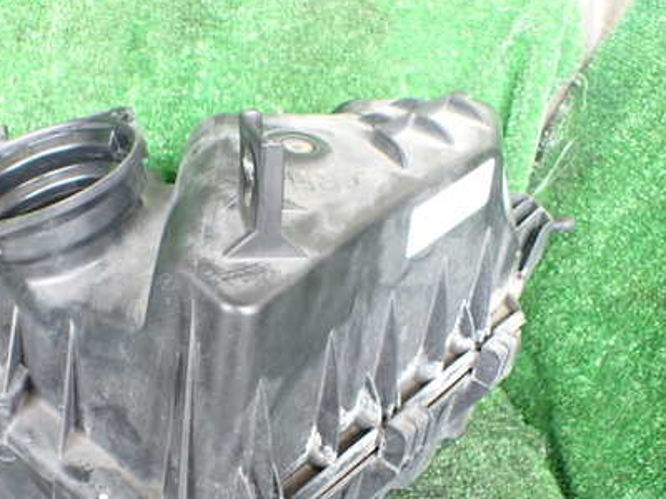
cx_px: 261
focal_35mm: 45
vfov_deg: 31.9
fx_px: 866
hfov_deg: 41.8
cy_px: 341
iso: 800
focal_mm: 5.4
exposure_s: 1/80
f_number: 2.3
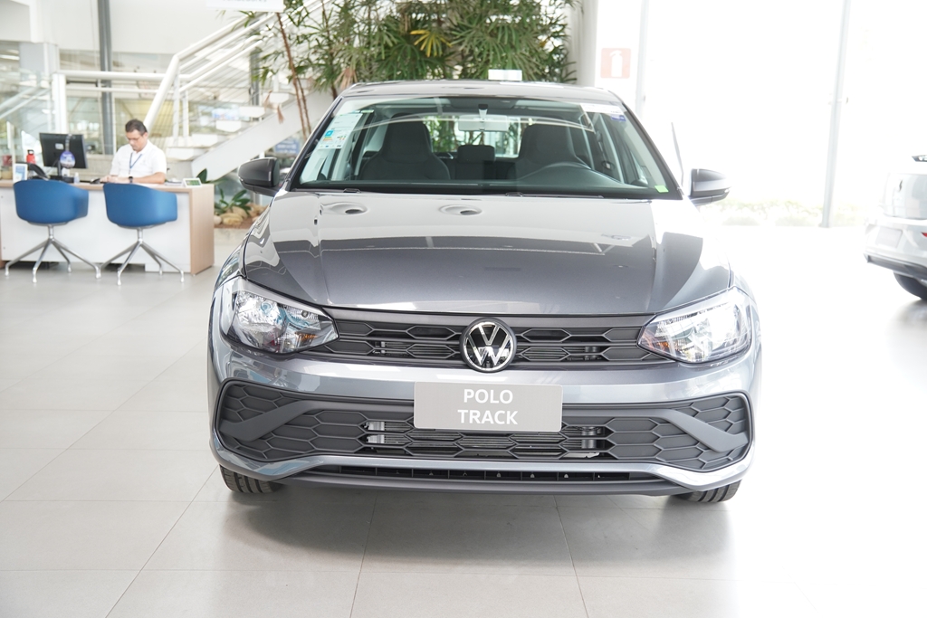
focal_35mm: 42
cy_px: 309
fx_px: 1082
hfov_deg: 46.4
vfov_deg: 31.9
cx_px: 464
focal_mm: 28
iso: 250
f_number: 2.8
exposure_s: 1/50
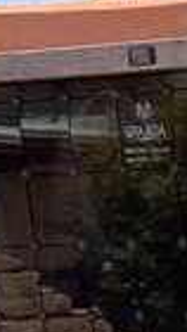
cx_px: 916
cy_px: 526
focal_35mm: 180
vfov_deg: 11.4
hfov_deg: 5.3
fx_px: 1583
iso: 16
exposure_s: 1/1626
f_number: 1.8
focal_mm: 3
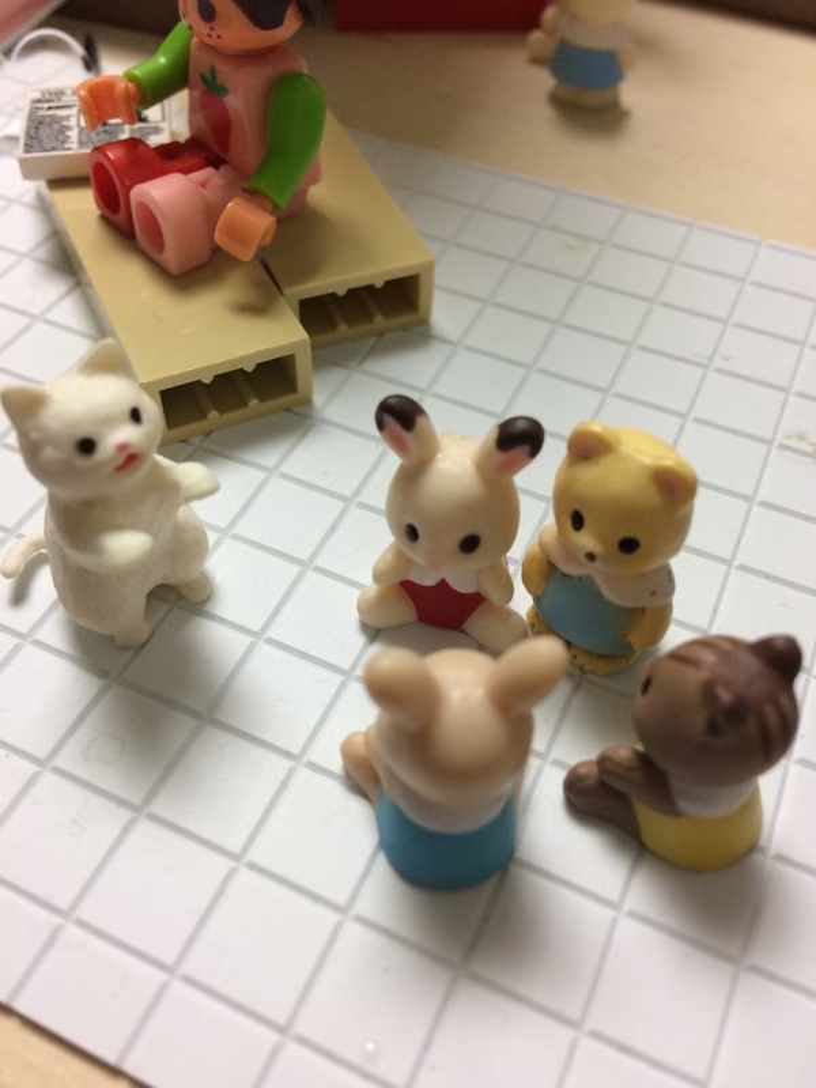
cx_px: 408
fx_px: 911
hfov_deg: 48.2
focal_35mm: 29
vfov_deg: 61.7
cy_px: 544
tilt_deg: -51.8
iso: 125
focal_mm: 4.15
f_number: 2.2
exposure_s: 1/33
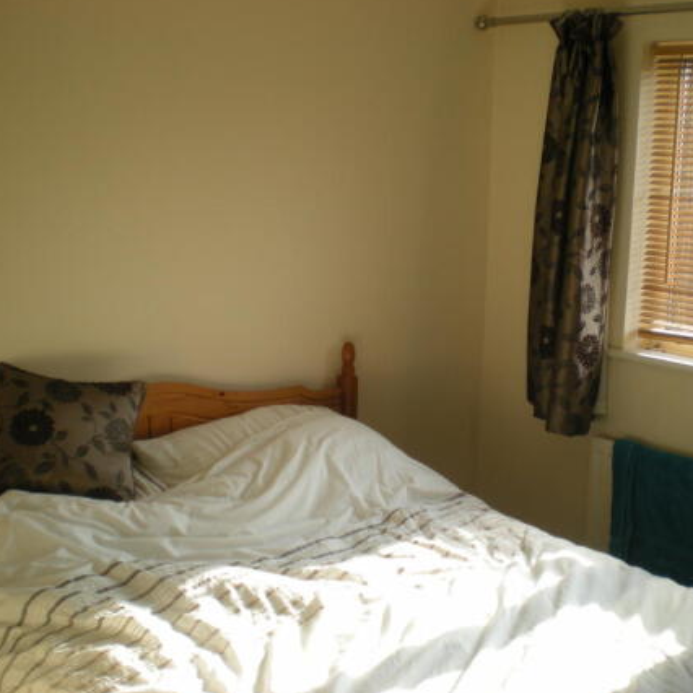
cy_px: 344
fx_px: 1042
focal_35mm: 46
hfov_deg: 36.6
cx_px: 438
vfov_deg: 36.8
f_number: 3.1
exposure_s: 1/108
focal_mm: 6.3
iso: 64
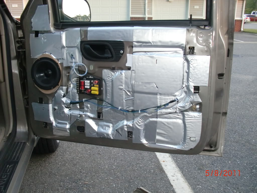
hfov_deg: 51.4
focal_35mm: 36
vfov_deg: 39.7
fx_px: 267
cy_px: 96
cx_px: 128
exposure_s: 1/60
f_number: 2.8
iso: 400
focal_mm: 6.3
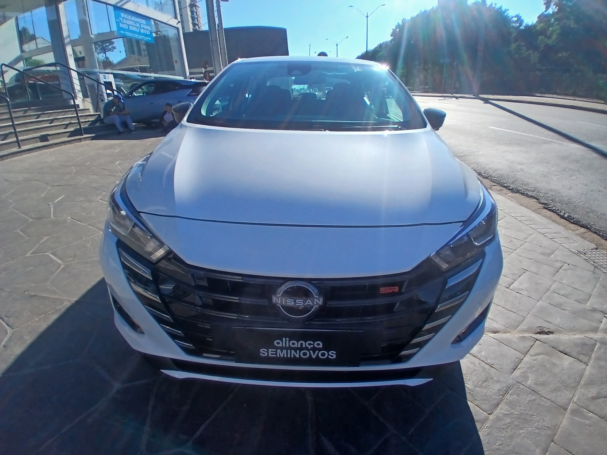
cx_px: 304
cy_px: 228
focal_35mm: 17
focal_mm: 1.4
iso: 50
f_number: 2.2
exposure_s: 1/1248
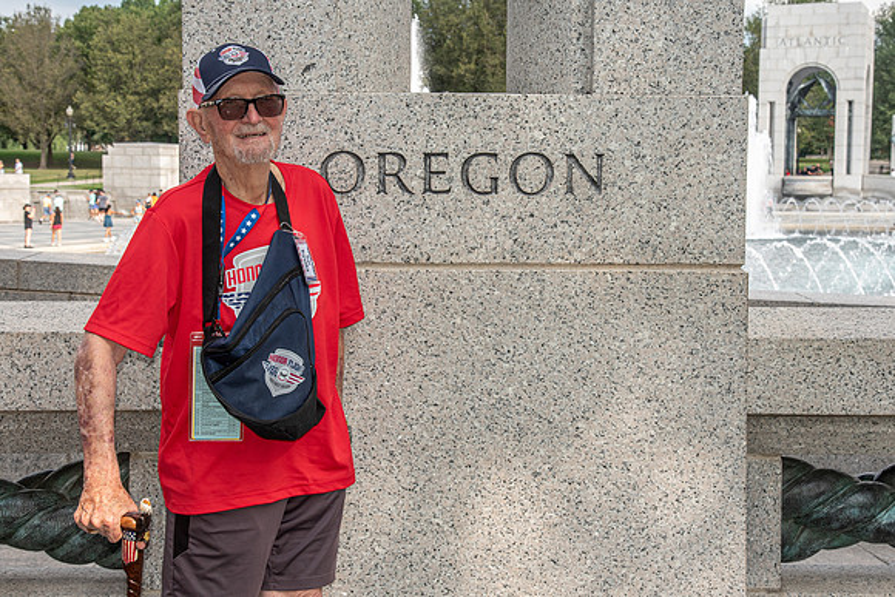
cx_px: 466
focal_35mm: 62
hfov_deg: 32.6
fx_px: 1529
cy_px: 256
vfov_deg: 22.1
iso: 250
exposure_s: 1/160
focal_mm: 52
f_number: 10
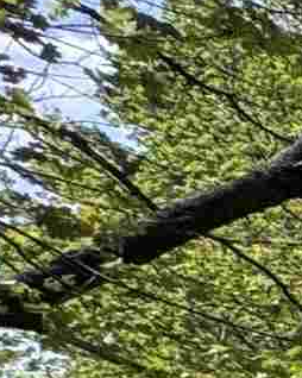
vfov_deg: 13.2
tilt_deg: -1.0
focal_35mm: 132
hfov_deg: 5.5
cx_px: 1736
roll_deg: -0.9
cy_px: 674
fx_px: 1476
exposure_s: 1/1536
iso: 40
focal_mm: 2.22
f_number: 2.2
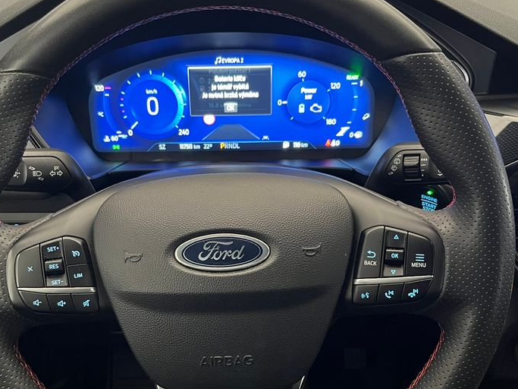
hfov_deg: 47.8
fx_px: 584
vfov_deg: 36.7
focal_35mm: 39
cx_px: 233
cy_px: 233
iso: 640
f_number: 1.6
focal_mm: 5.1
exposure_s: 1/40
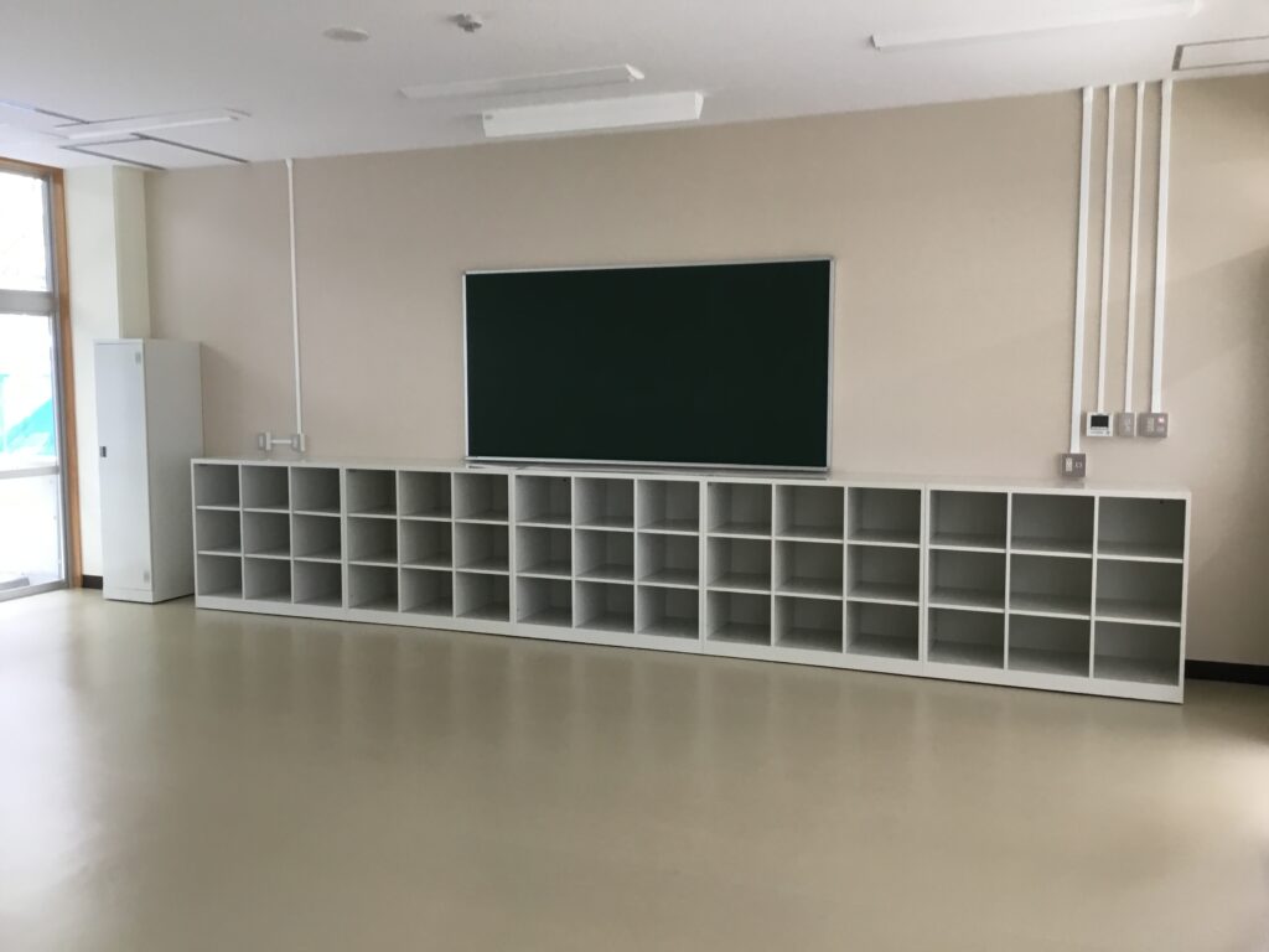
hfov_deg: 58.4
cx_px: 634
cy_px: 476
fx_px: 1136
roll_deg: +0.1
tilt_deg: -8.5
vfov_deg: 45.4
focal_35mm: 31
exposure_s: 1/30
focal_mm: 3.3
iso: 64
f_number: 2.4
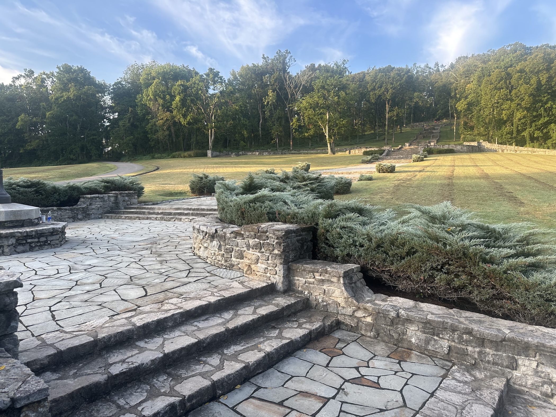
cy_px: 208
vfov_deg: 56.8
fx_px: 385
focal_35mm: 24
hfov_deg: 71.6
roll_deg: +0.3
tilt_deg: -2.4
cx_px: 278
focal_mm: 6.86
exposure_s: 1/396
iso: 80
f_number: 1.78
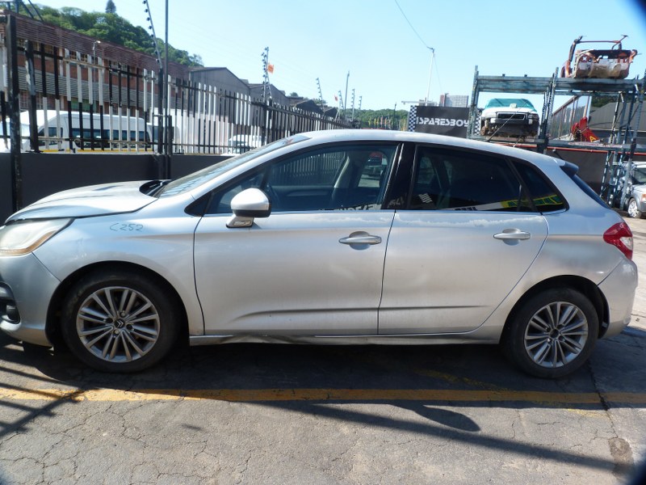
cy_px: 242
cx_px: 323
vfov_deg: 54.9
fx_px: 467
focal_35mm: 25
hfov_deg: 69.4
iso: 80
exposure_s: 1/250
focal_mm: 4.5
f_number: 4
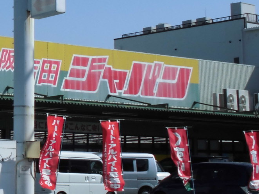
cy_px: 34
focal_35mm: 105
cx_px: -118
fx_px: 785
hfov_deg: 17.1
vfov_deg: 14.0
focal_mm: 6.1
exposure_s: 1/800
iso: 100
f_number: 4
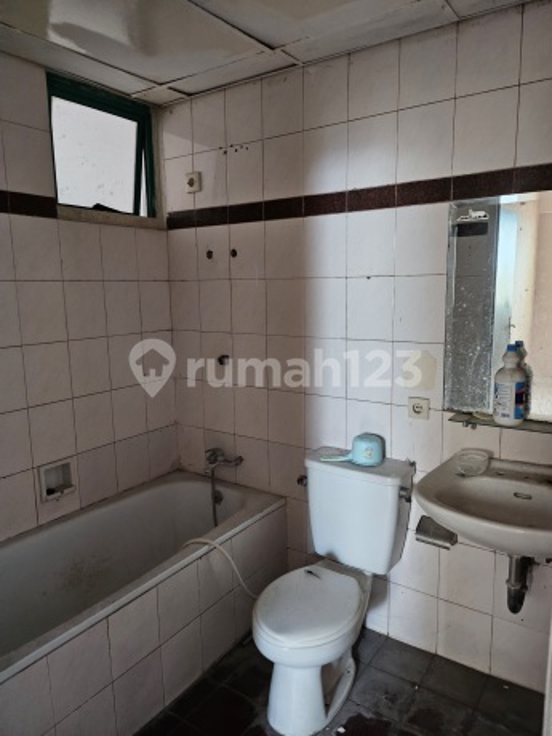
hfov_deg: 56.8
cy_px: 368
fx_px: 510
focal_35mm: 24
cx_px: 276
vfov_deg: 71.6
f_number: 1.8
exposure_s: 1/33
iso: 640
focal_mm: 5
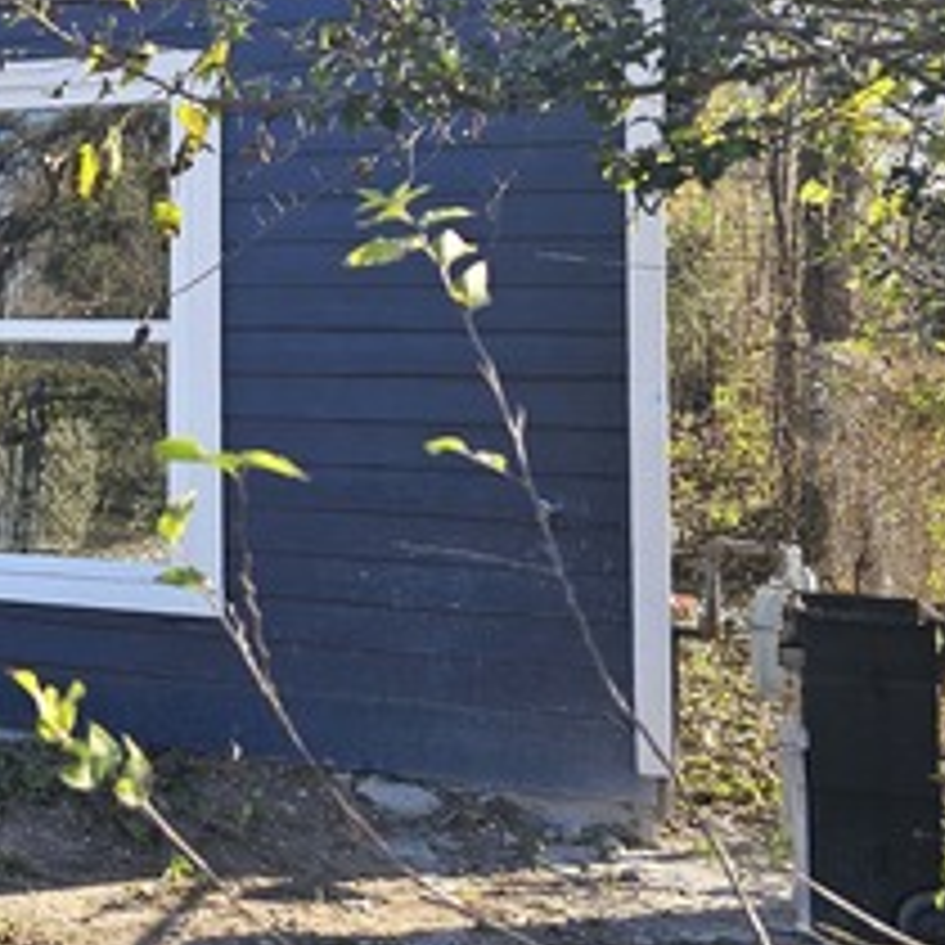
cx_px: -441
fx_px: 1915
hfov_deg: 22.9
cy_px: 234
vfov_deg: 27.3
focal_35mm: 62
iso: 10
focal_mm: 6.3
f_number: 1.7
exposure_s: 1/196
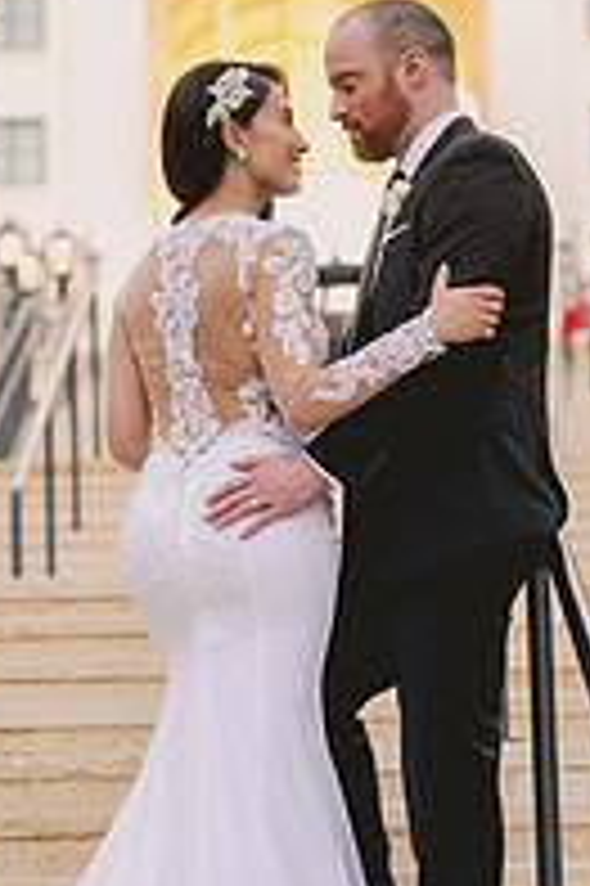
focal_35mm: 114
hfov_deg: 12.0
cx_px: 318
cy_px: 621
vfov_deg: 17.9
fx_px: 2807
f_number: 2
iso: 50
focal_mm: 50
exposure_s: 1/160
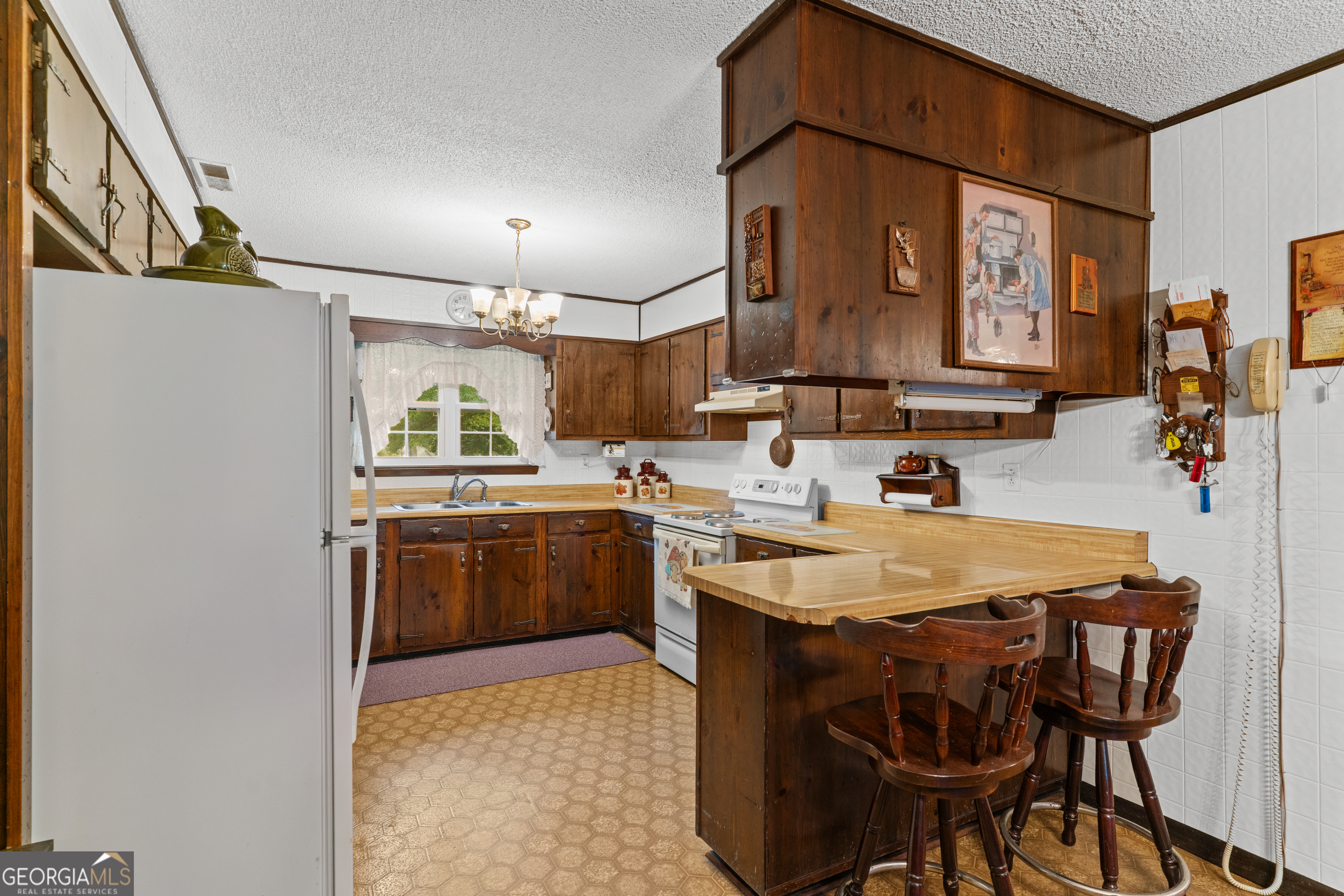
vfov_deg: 67.4
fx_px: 672
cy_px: 448
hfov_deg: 90.0
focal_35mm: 18
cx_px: 672
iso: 640
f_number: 7.1
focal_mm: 18
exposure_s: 1/1.67
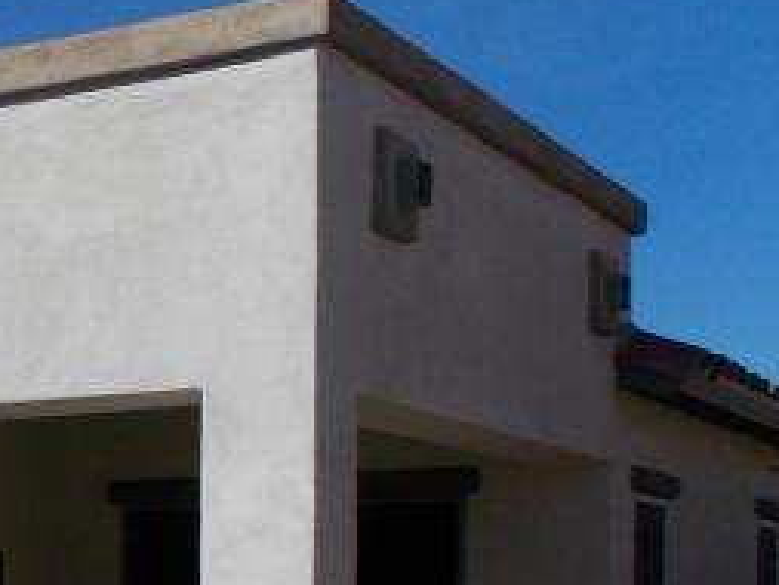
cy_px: 647
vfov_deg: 15.5
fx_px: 2094
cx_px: -477
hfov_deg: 18.1
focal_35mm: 93
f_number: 9.9
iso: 80
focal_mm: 4
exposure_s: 1/250
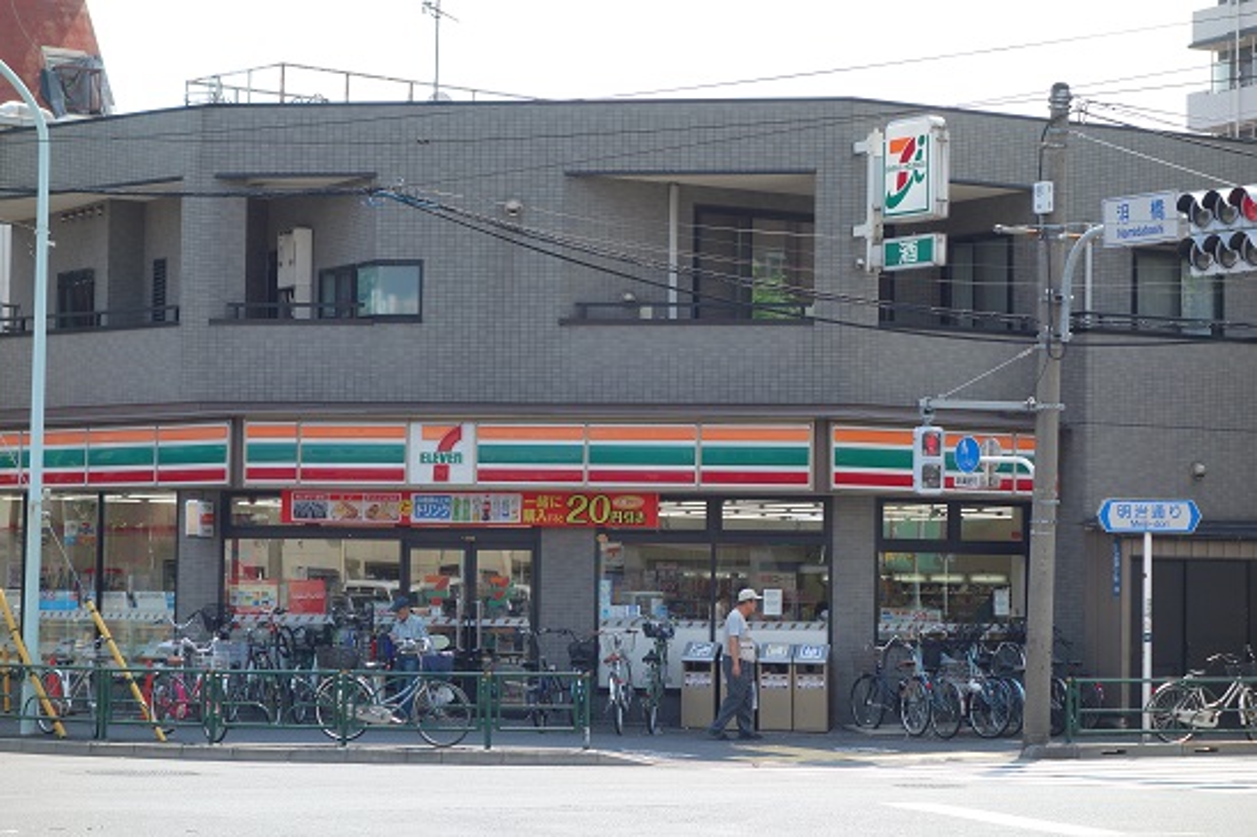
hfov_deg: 21.2
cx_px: 628
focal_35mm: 96
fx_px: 3351
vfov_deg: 14.2
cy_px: 418
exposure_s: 1/200
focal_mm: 35.62
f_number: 5.6
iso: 125
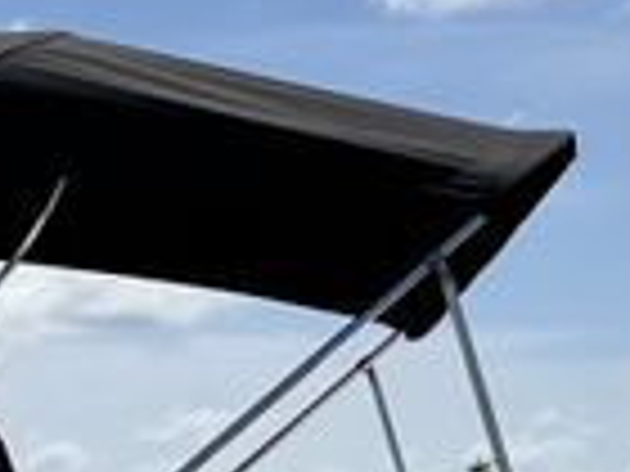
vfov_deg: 8.3
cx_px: 117
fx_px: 3203
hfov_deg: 11.2
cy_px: 620
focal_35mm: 176
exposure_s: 1/12346
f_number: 1.78
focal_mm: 6.76
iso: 80
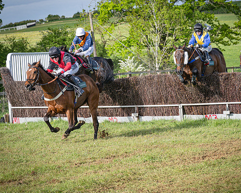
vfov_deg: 11.4
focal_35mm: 135
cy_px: 95
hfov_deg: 14.3
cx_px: 129
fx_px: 963
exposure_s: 1/2500
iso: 400
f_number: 4
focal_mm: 70
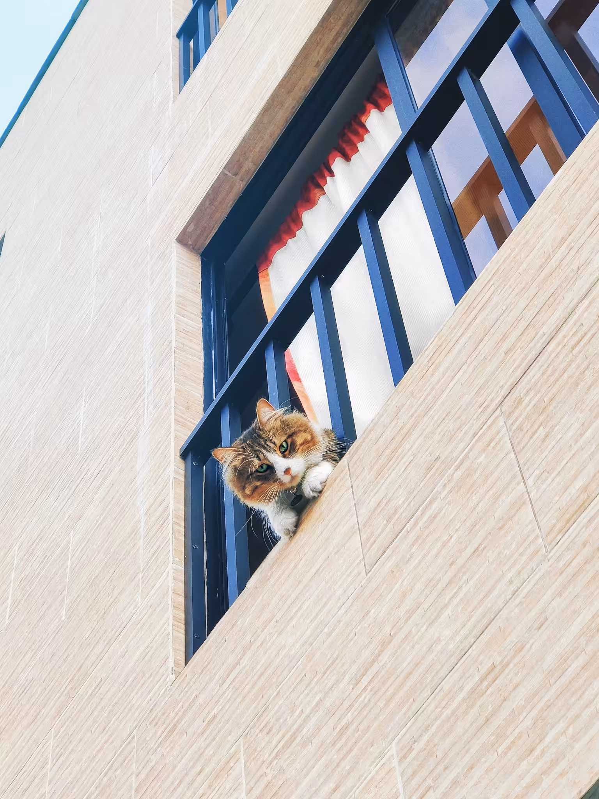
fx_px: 1707
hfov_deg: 19.9
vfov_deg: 26.3
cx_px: 300
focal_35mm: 74
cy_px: 400
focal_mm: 6.95
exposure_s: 1/100
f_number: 2.4
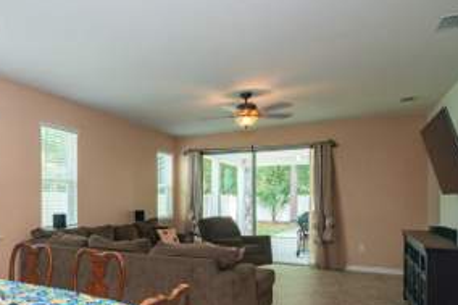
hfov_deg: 64.4
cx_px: 129
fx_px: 343
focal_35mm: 27
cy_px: 196
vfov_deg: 47.3
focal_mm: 16
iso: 250
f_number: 8
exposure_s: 1/30
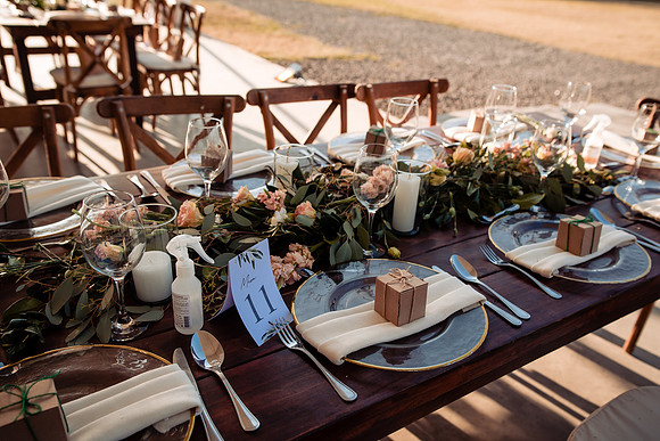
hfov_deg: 61.9
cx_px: 330
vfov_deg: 43.6
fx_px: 550
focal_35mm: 30
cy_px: 220
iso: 125
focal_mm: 30
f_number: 4
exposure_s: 1/400
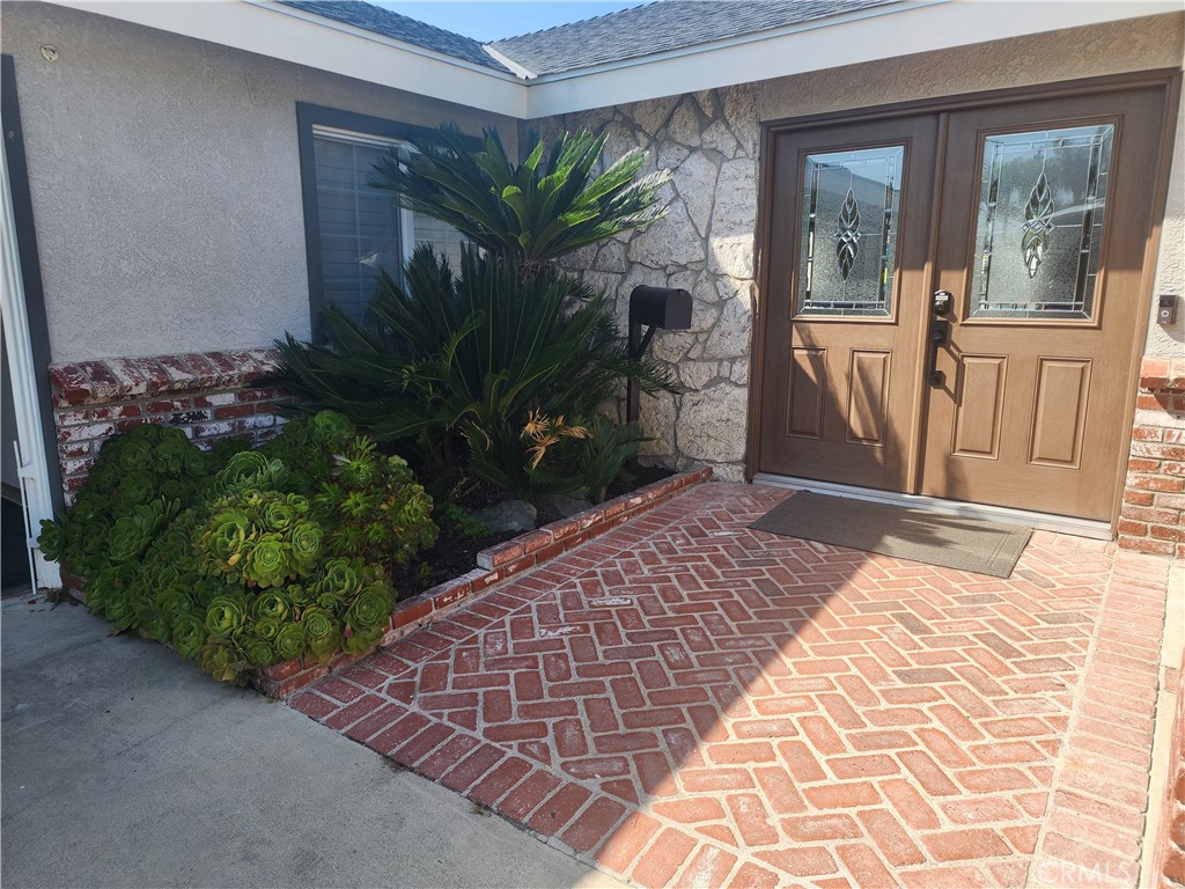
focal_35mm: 23
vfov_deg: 58.9
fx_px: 787
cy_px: 444
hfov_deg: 73.9
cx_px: 592
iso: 12
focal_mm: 6.4
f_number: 1.8
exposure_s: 1/445
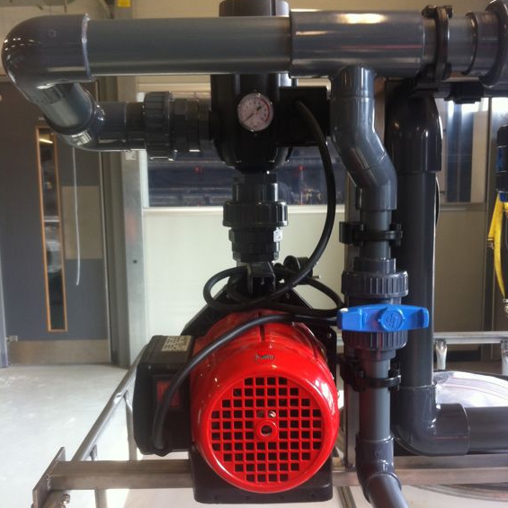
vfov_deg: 39.9
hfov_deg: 40.0
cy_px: 292
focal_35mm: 42
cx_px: 254
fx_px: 697
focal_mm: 3.85
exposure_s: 1/30
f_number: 2.8
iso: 80
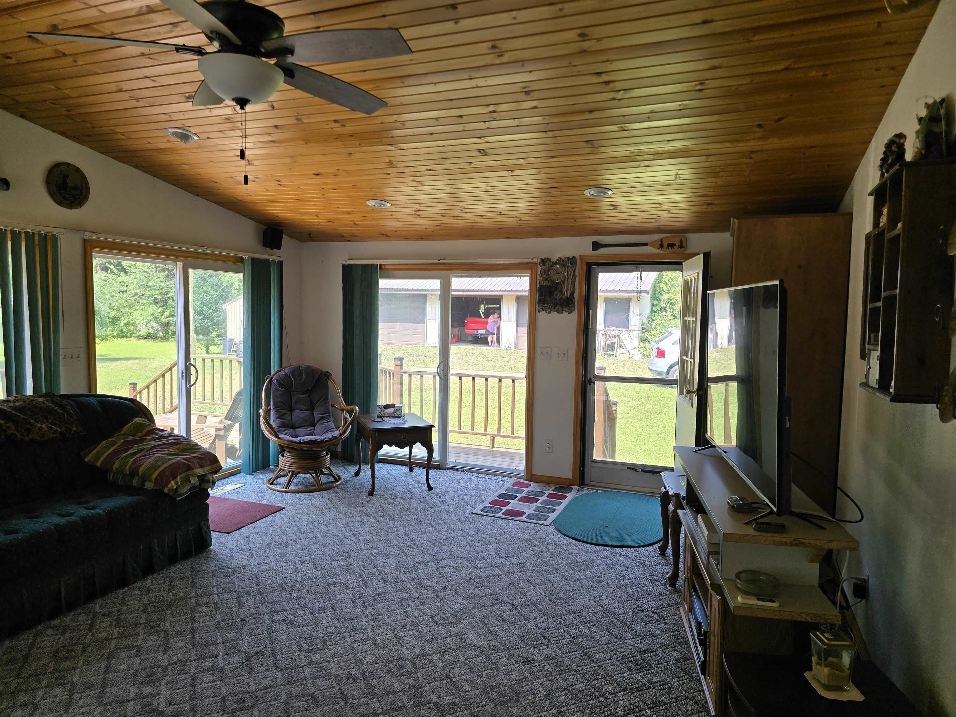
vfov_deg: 58.9
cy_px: 358
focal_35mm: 23
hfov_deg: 73.9
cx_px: 478
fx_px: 635
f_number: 1.7
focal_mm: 6.3
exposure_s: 1/180
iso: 40
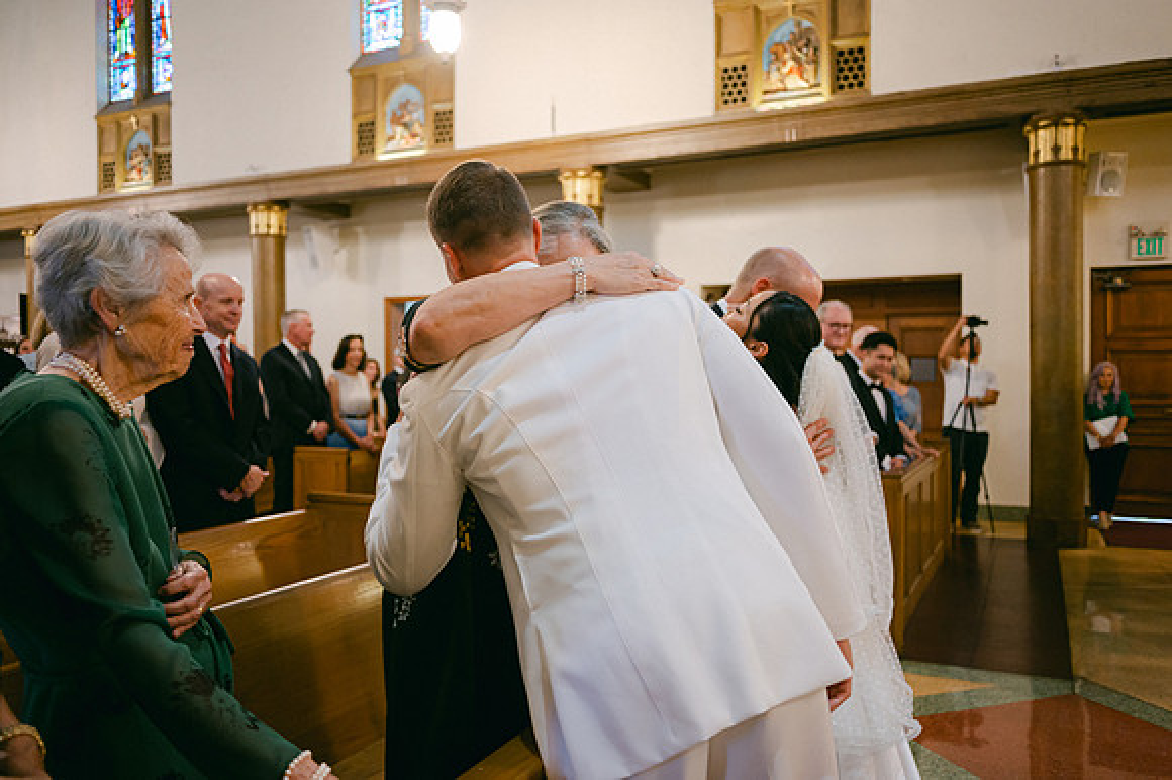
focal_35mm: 28
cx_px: 586
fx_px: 911
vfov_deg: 46.4
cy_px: 390
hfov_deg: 65.5
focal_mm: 28
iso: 1000
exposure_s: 1/125
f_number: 2.8
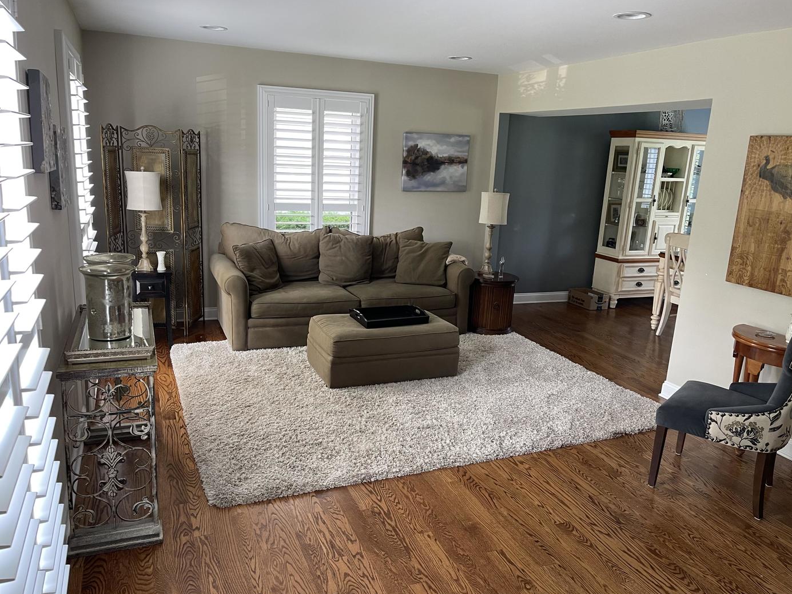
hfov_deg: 67.3
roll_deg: -2.8
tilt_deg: -14.2
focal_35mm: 26
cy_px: 297
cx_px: 384
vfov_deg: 53.0
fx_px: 595
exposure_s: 1/68
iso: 125
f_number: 1.6
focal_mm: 5.1
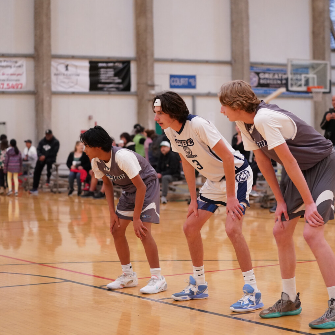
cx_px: 214
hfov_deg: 19.3
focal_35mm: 90
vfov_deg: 19.3
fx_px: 985
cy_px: 168
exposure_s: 1/800
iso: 5000
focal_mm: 70
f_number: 2.8
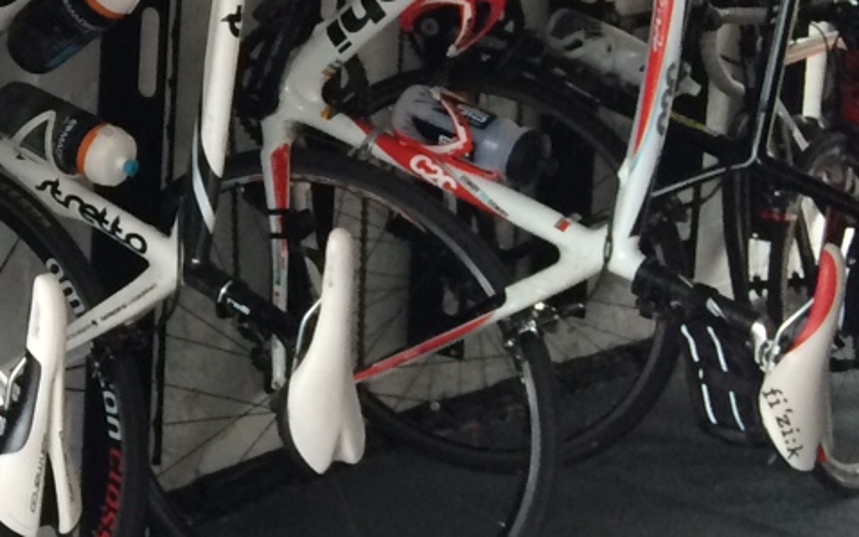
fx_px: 2459
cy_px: -48
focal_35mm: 105
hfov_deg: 17.0
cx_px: -604
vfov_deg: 12.3
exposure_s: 1/30
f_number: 2.2
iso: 40
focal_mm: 4.15
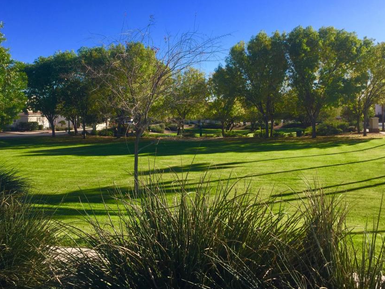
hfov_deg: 51.3
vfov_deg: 39.6
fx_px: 400
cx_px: 177
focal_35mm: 36
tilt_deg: -1.3
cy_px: 123
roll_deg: +1.0
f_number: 2.2
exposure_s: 1/1582
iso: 32
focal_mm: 4.15
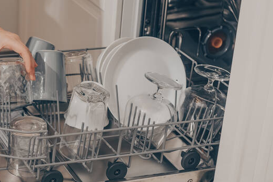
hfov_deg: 20.5
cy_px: 98
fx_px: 743
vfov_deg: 14.0
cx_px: 47
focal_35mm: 98
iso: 80
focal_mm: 50
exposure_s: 1/200
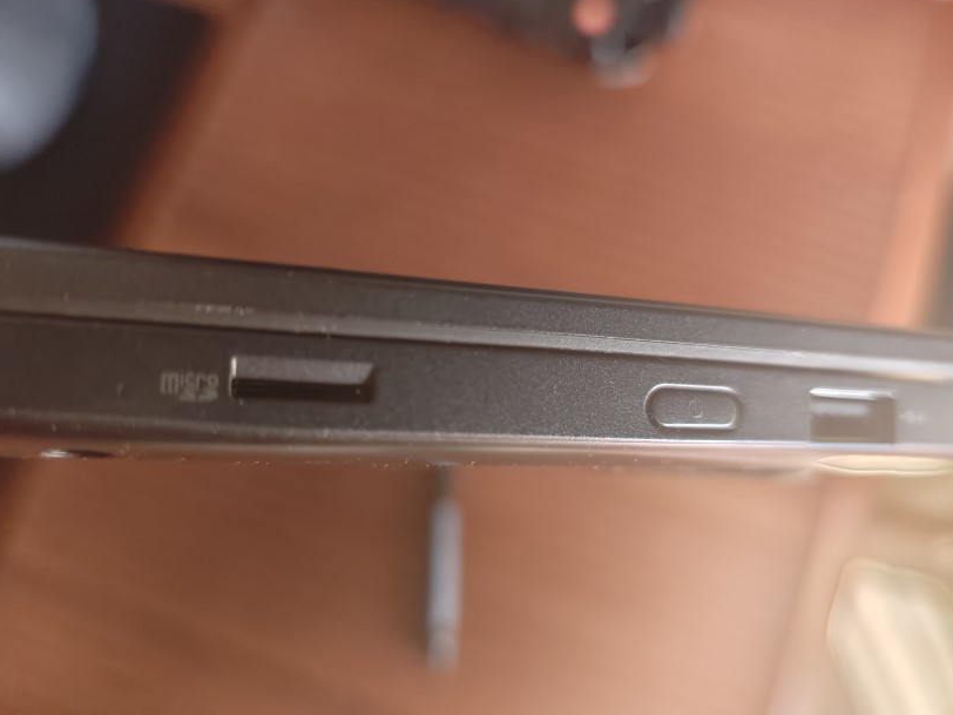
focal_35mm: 29
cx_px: 482
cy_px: 367
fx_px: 798
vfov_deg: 48.2
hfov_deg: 61.7
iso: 2887
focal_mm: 6.51
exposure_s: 1/267
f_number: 1.57
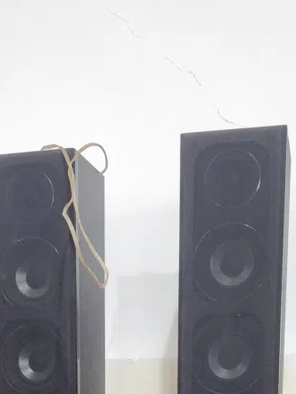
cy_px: 544
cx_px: 119
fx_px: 809
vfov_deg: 23.4
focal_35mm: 71
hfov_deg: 20.7
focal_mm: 5.4
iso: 1000
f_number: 1.8
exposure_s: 1/100
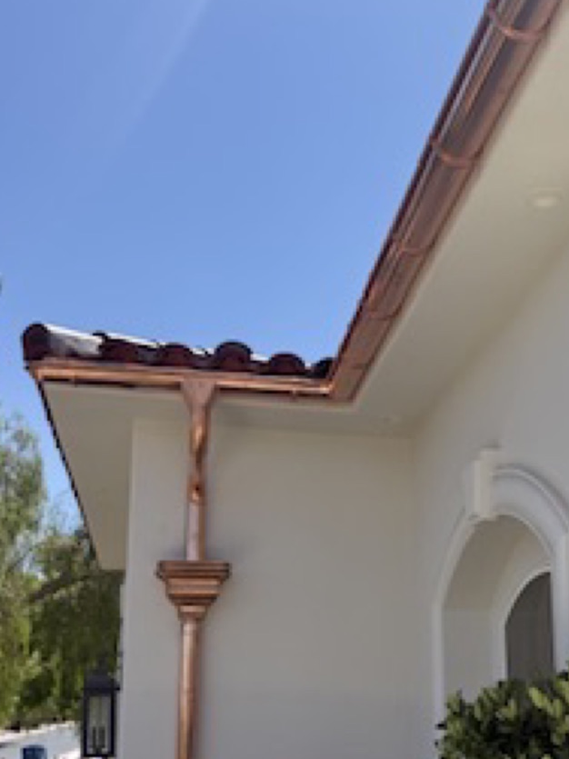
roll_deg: +0.9
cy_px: 512
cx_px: 429
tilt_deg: +15.2
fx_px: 1008
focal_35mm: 46
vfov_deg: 40.7
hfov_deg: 30.9
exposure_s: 1/4673
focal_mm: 6.76
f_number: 1.78
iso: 80
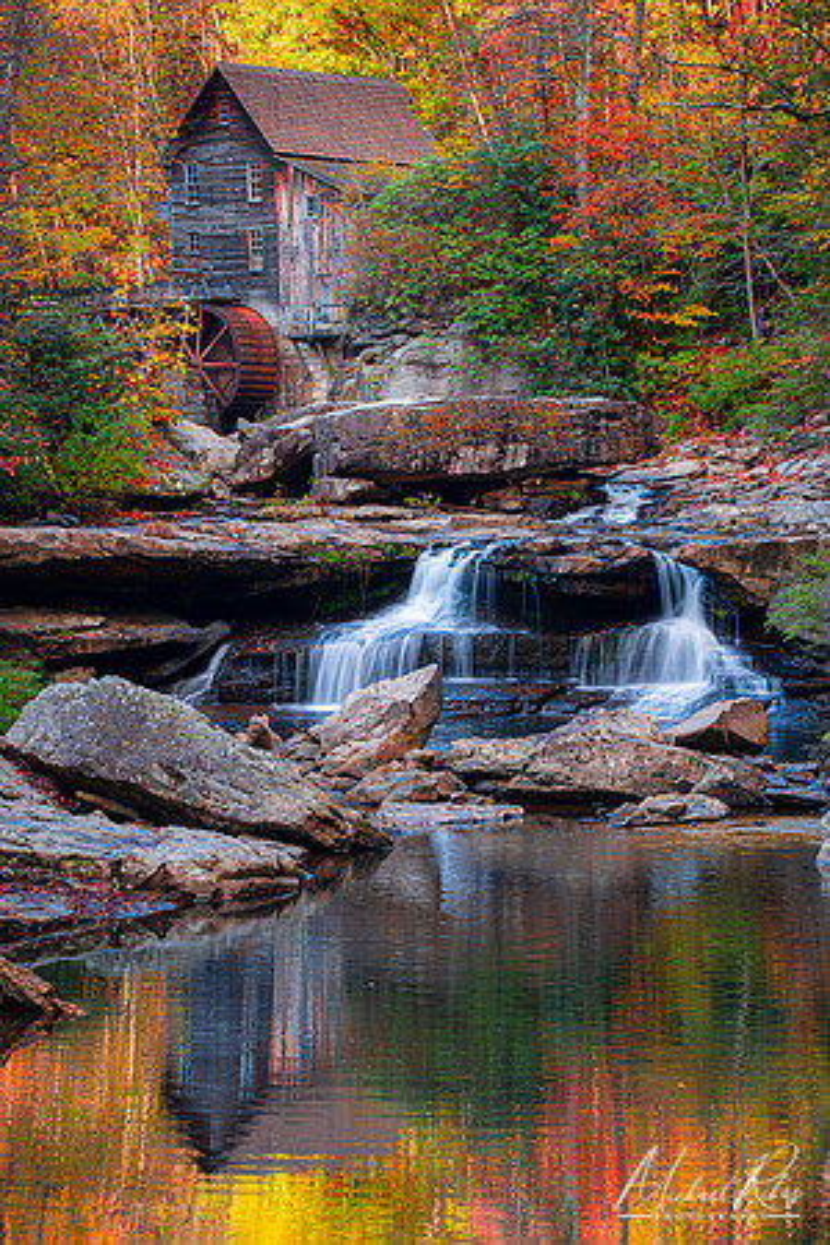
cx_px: 415
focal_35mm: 116
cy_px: 622
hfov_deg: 11.8
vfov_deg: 17.6
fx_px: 4011
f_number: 13
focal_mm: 116
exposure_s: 1/3
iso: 64
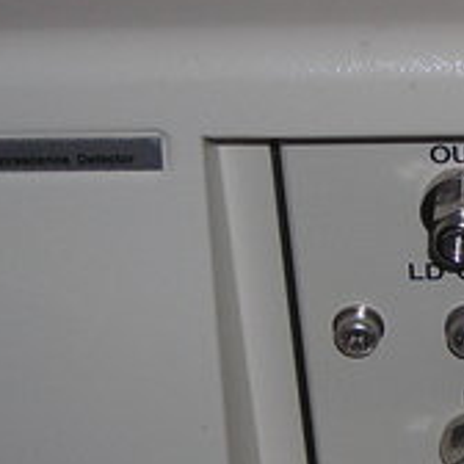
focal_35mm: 160
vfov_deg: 10.9
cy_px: 282
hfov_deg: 10.7
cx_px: 619
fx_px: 2426
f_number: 3.2
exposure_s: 1/60.1
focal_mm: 6.3
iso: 50
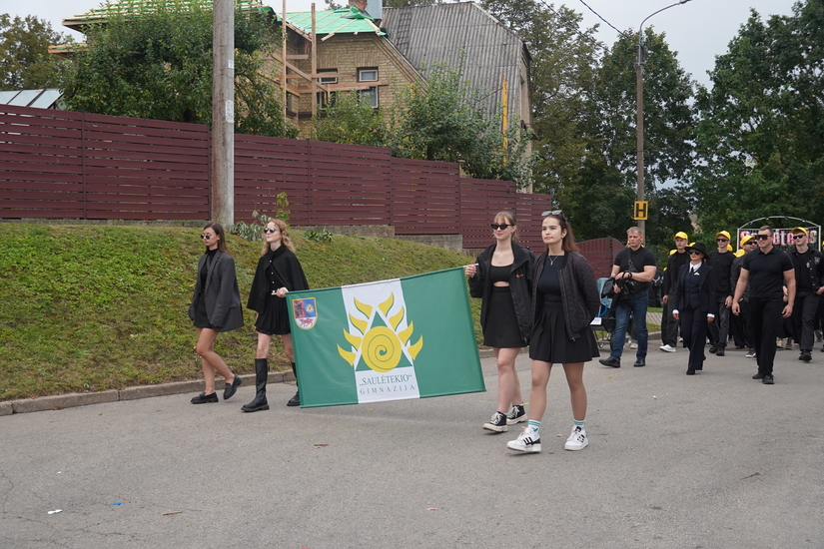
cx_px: 412
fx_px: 961
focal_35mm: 42
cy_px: 274
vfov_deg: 31.9
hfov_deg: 46.4
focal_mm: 28
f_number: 4.5
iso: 320
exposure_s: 1/160
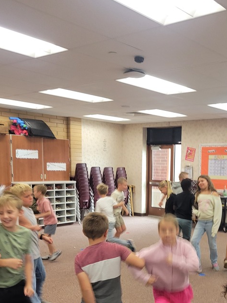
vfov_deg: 43.5
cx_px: 173
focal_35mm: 42
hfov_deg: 33.6
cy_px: 225
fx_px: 367
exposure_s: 1/60
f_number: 1.8
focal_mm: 5.4
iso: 250
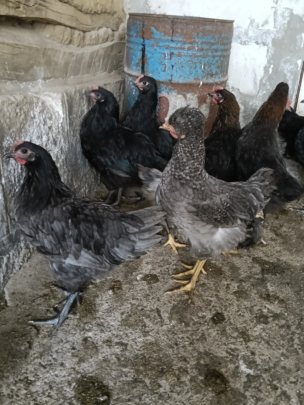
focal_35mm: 28
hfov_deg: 49.8
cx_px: 157
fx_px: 328
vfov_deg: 63.4
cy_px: 197
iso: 1000
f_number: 1.8
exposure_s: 1/33.3
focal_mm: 3.98
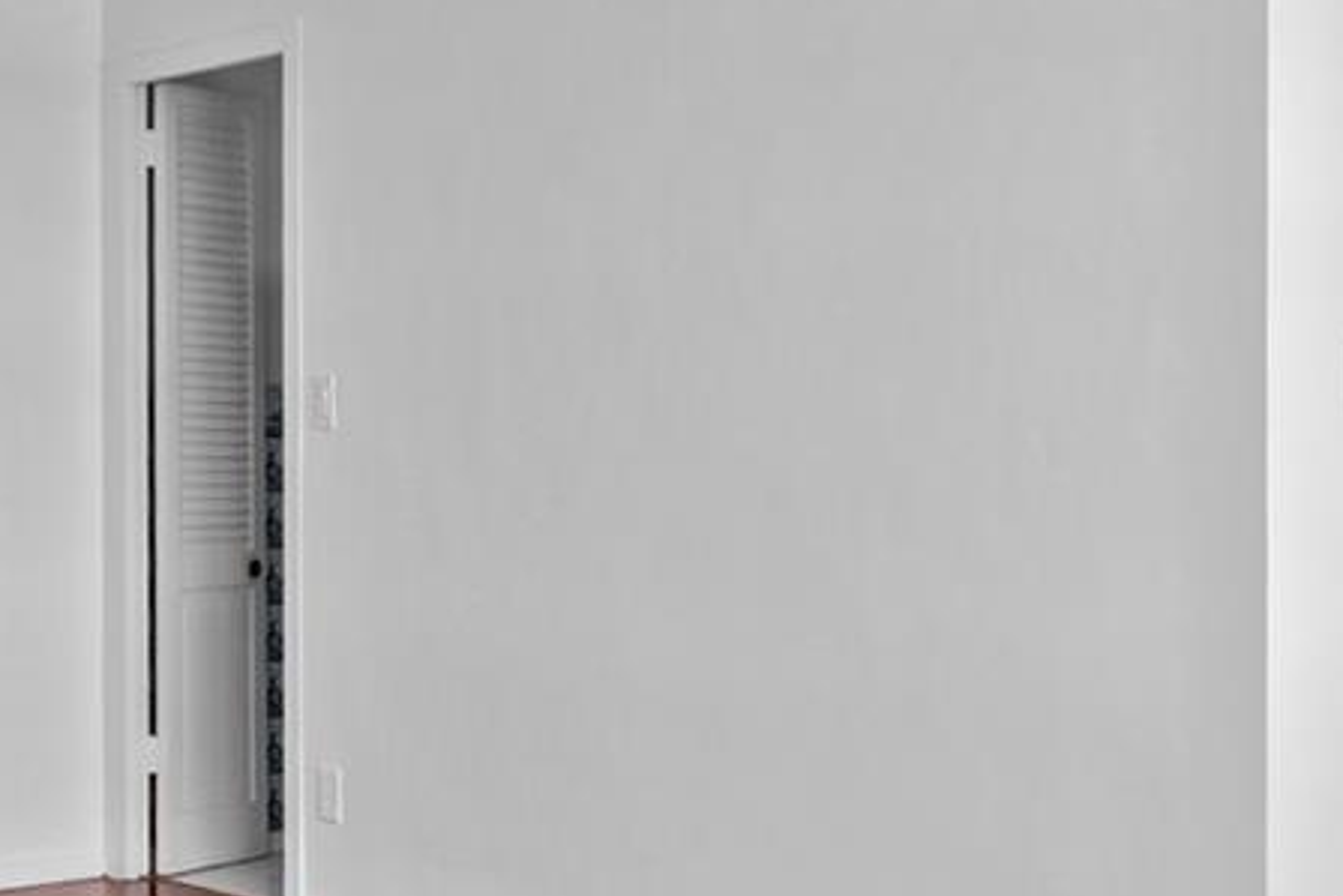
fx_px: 2388
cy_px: 520
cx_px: 758
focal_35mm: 64
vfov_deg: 21.2
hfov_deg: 31.4
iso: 250
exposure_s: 1/10
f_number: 9.5
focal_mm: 14
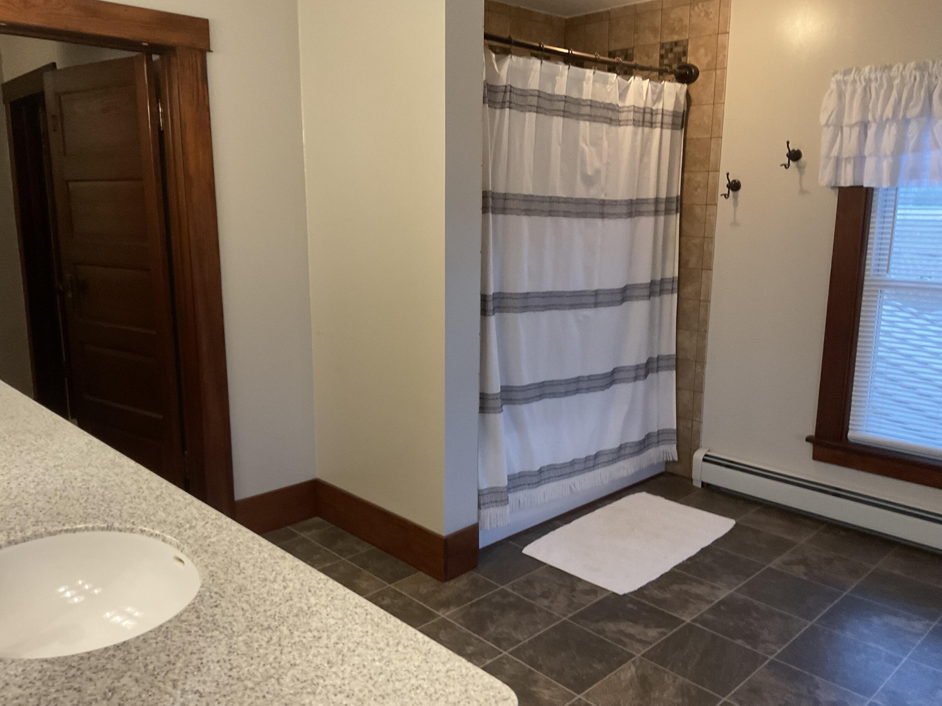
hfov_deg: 61.7
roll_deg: -1.0
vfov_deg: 48.2
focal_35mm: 29
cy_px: 353
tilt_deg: -11.9
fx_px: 789
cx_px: 471
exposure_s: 1/30
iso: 250
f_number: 1.8
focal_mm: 3
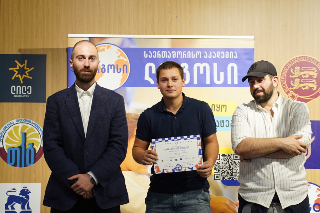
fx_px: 667
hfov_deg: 27.0
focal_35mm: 75
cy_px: 106
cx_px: 160
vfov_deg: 18.2
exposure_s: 1/200
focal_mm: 50
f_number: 2.8
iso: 1600
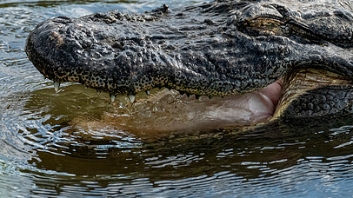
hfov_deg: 3.0
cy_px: 52
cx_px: 152
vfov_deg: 1.7
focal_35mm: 720
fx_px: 6737
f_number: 9
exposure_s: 1/2500
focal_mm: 400
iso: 2500
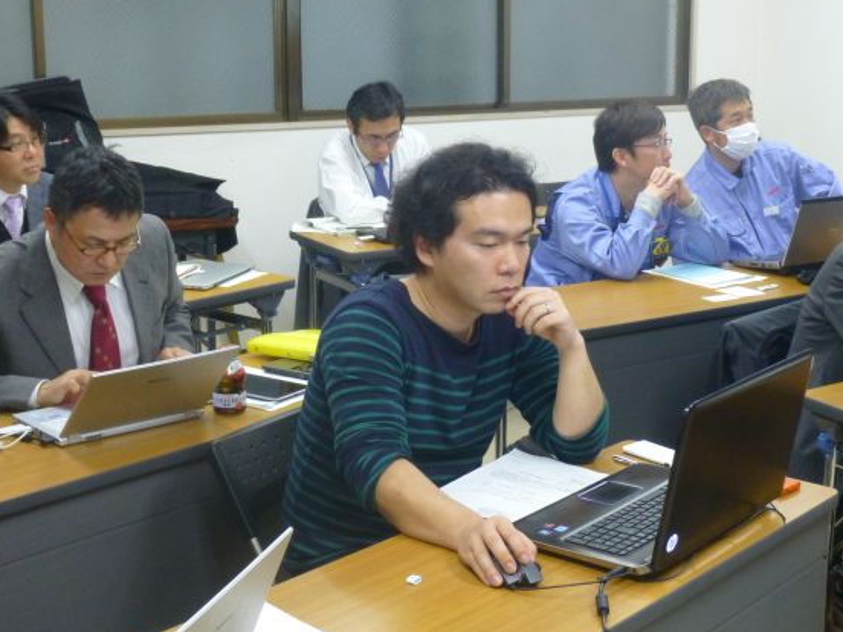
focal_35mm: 58
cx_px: 544
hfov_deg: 33.0
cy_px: 273
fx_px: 1412
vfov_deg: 25.2
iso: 400
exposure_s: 1/30
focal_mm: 6.9
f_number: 3.7
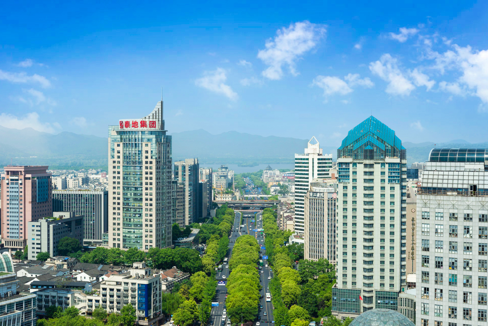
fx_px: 678
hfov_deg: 39.6
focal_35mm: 50
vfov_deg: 27.0
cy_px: 163
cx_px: 244
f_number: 11
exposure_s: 1/250
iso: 100
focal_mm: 50
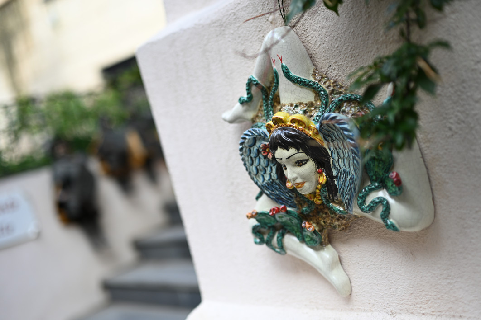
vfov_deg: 27.0
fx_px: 668
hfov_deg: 39.6
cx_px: 240
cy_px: 160
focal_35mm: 50
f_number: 1.8
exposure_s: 1/2000
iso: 200
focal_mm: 50
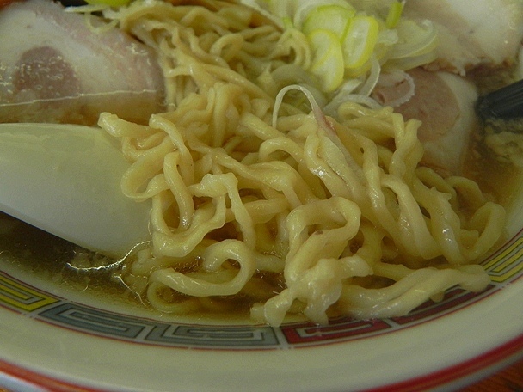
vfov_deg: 48.2
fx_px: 438
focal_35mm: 29
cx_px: 262
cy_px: 196
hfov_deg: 61.7
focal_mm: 5.2
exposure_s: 1/79
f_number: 4
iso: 200
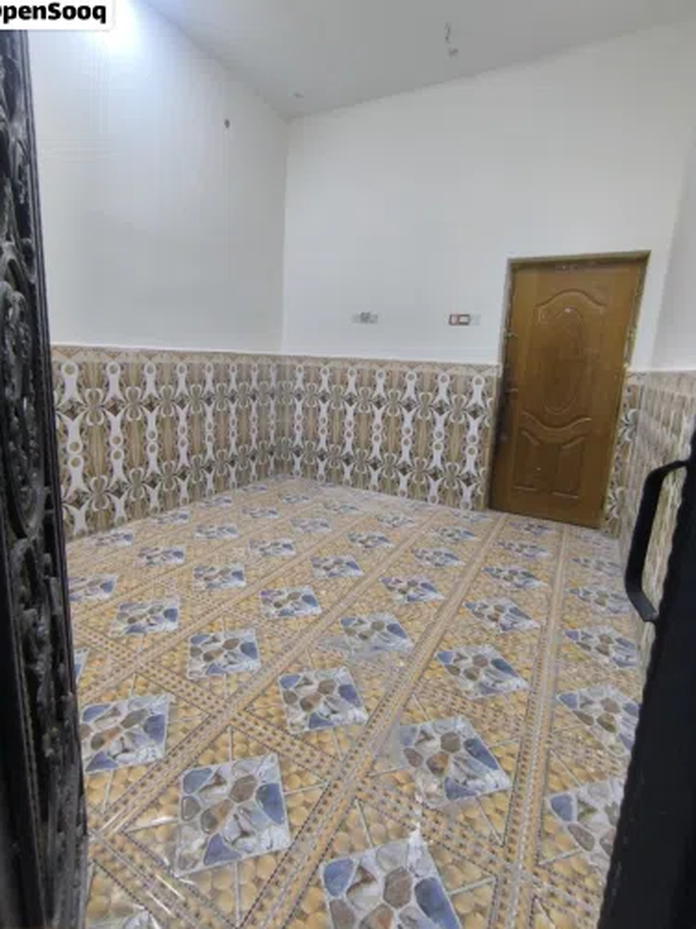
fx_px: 456
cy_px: 449
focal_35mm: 17
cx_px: 341
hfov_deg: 74.7
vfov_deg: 91.0
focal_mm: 1.65
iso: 80
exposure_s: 1/50
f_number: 2.2
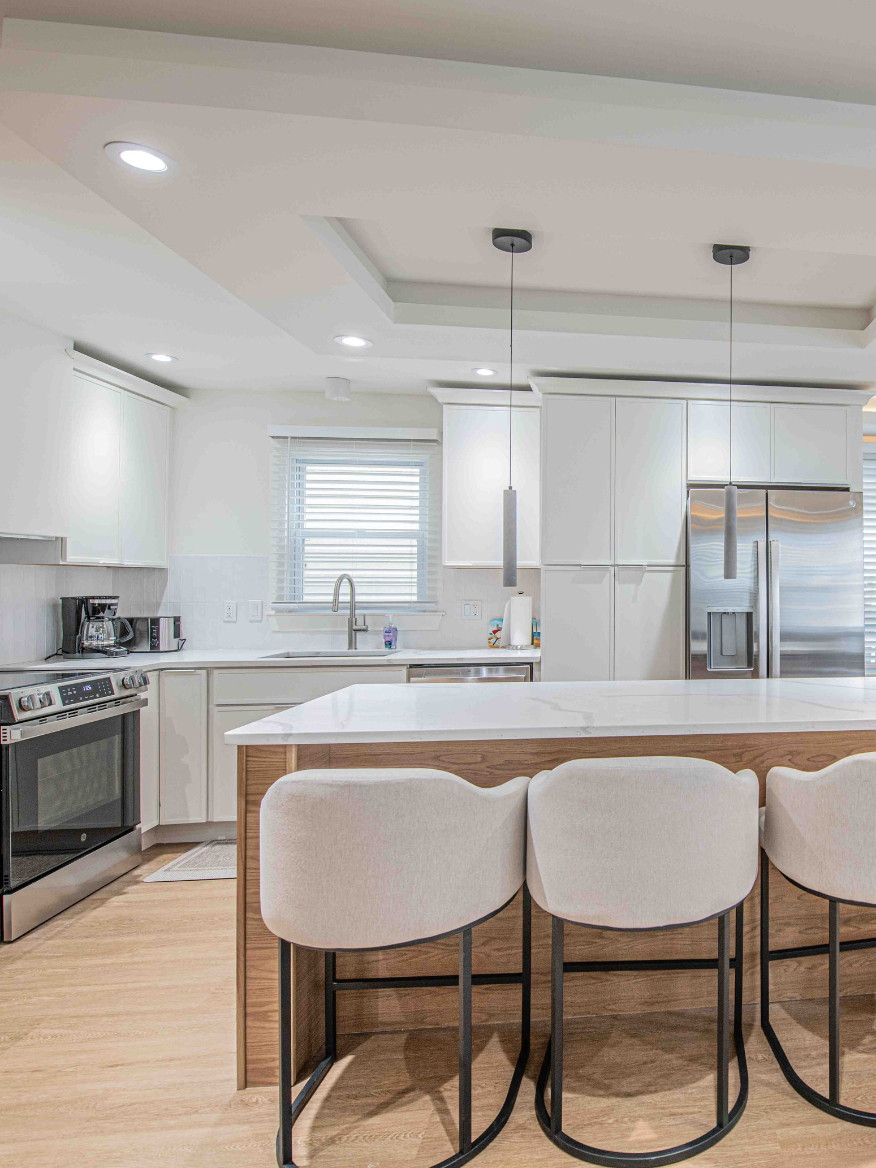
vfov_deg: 79.0
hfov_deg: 57.5
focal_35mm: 21
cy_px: 581
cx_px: 731
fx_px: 709
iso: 160
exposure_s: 1/10
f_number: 7.1
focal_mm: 14
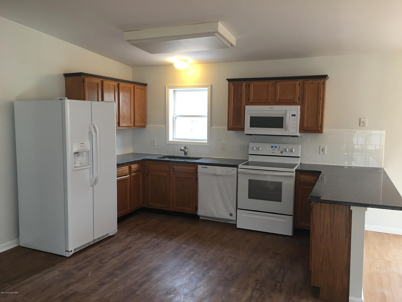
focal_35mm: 29
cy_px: 151
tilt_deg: -5.3
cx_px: 201
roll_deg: -1.0
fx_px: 337
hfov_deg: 61.7
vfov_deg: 48.2
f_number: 2.2
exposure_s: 1/15
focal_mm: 4.15
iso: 40
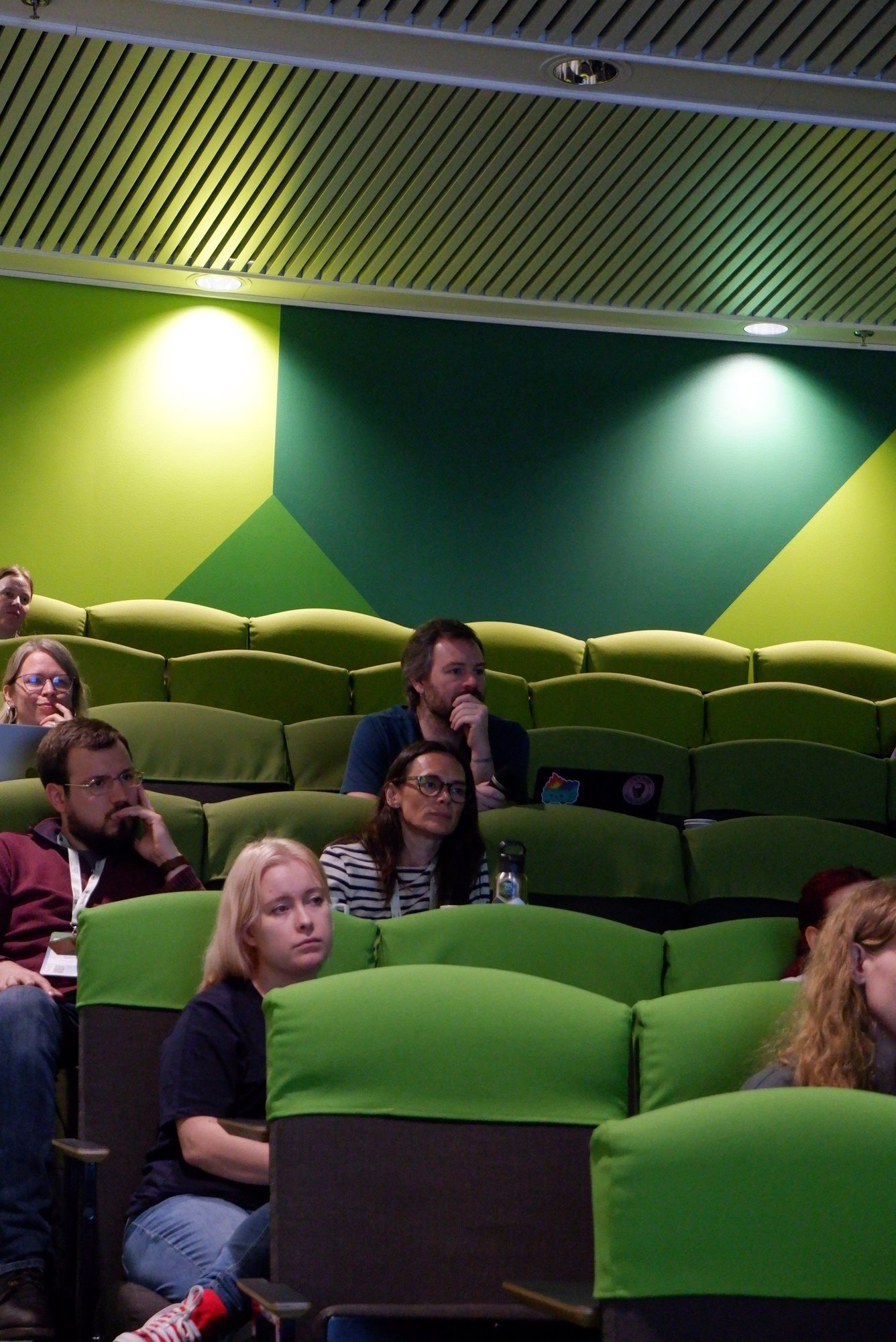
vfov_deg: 29.6
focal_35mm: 68
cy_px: 671
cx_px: 448
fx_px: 2535
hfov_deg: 20.0
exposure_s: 1/100
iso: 6400
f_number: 5.6
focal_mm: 45
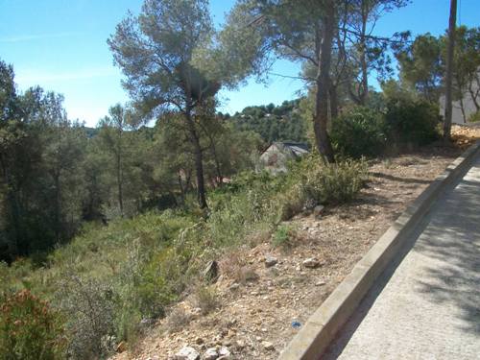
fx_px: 471
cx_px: 240
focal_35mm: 34
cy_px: 180
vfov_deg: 41.8
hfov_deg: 54.0
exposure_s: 1/250
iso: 80
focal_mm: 5.7
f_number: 5.5
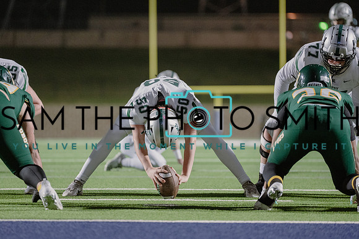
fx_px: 2001
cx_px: 180
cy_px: 120
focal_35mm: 201
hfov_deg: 10.3
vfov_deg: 6.9
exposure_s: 1/1000
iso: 6400
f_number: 2.8
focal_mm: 194
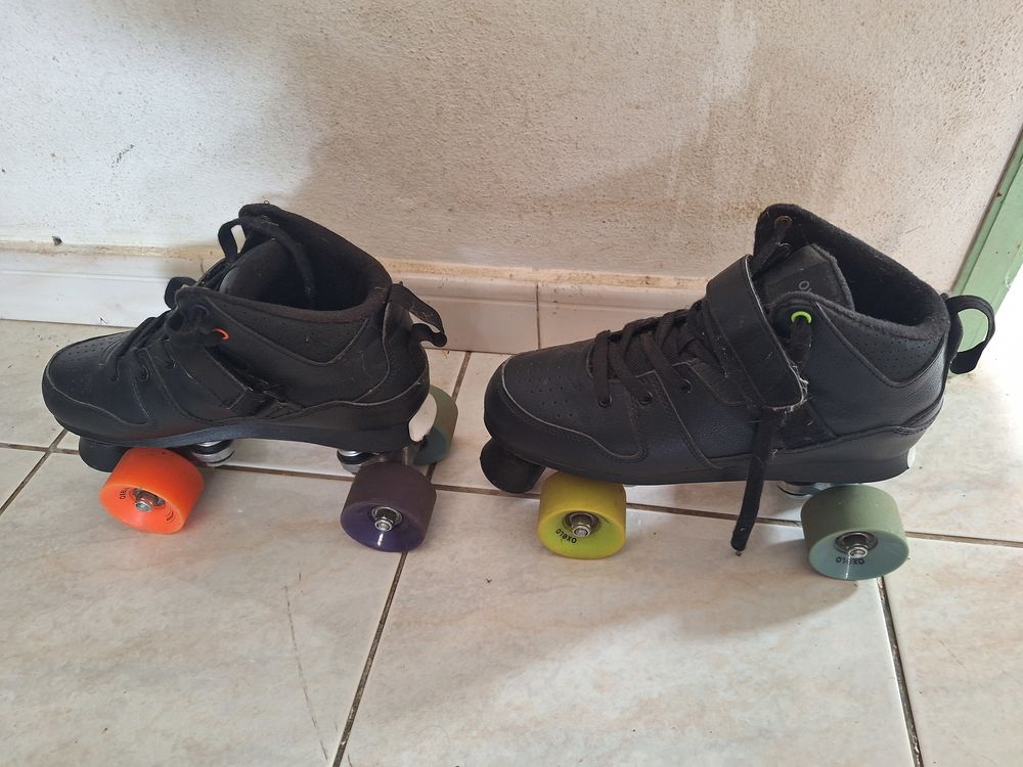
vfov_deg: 58.9
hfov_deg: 73.9
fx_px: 680
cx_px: 512
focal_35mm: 23
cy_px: 384
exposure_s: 1/33
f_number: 1.8
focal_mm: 5.54
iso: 250
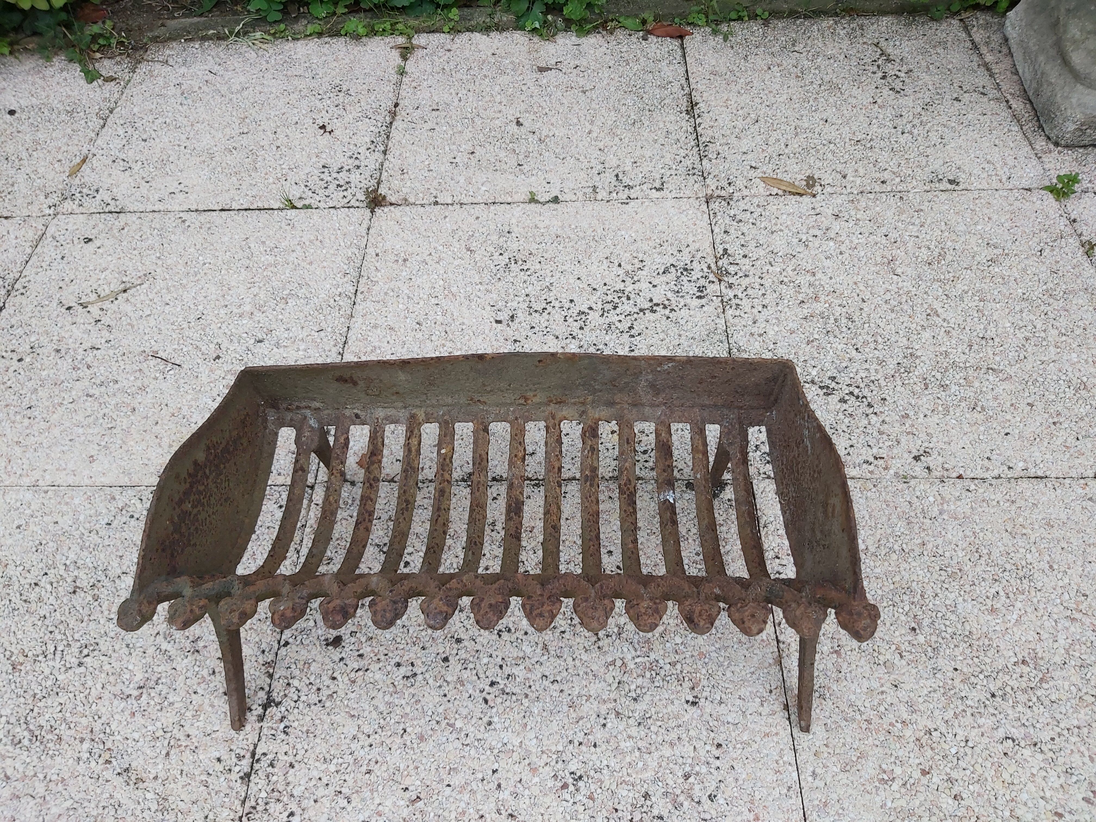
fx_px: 823
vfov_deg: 53.1
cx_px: 548
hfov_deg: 67.3
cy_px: 411
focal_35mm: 26
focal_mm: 3.92
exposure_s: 1/100
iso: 100
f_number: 1.7
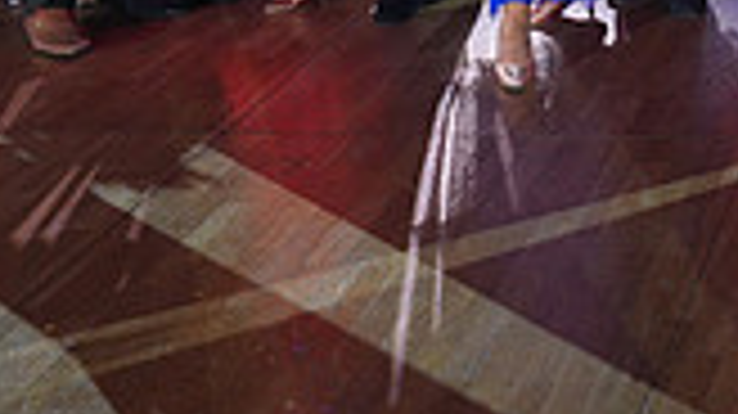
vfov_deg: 12.3
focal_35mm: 89
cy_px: -362
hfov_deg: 21.6
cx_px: 968
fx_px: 1740
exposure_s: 1/200
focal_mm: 24
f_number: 5.6
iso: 640
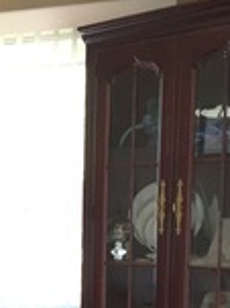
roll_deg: +1.6
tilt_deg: -9.8
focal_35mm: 123
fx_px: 1091
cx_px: -226
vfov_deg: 15.3
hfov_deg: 11.0
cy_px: 390
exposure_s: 1/60
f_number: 2.2
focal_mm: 4.15
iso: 40
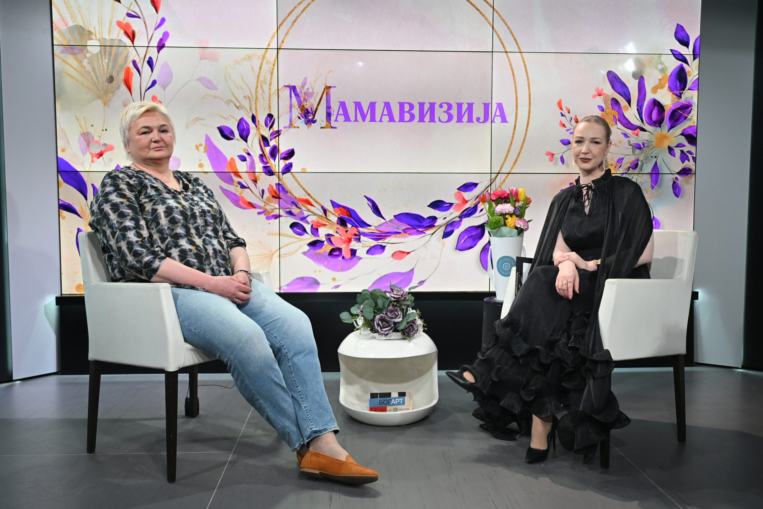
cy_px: 254
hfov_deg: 58.7
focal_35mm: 32
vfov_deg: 41.1
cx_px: 382
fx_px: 678
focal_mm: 32
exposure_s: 1/250
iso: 1250
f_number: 4
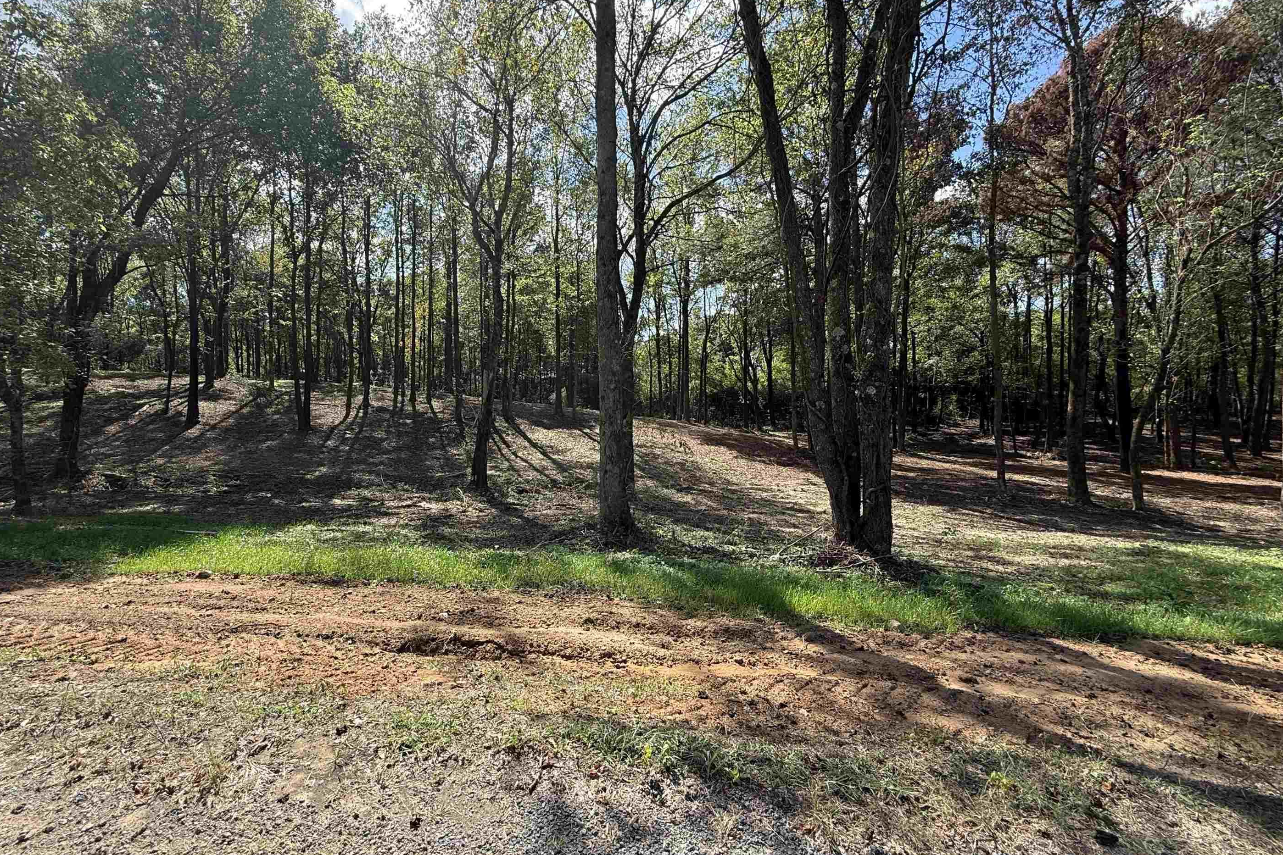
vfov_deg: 73.7
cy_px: 405
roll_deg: +1.0
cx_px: 583
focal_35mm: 16
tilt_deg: -0.2
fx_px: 570
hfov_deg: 96.5
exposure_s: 1/439
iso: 50
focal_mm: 2.22
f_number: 2.2
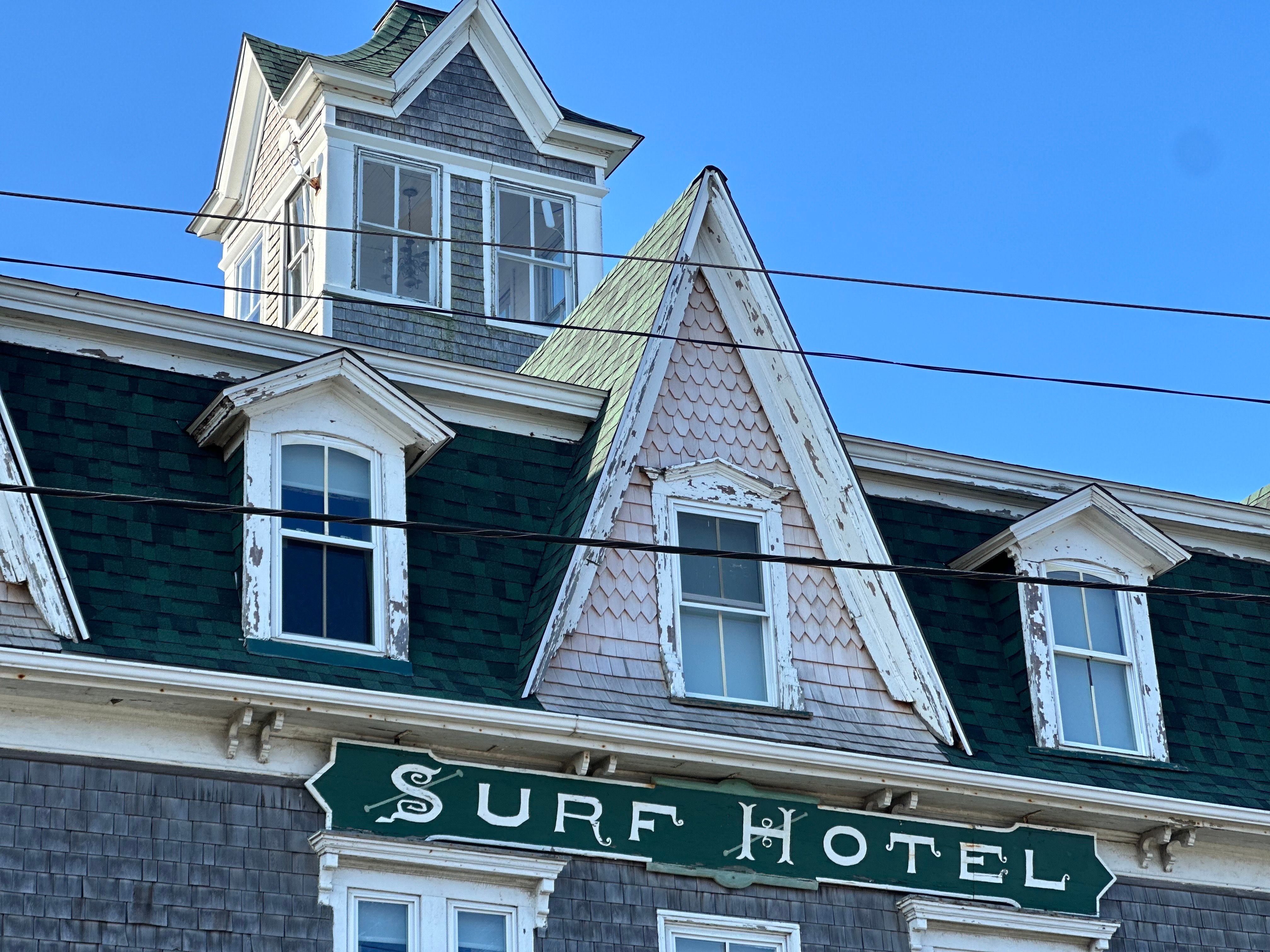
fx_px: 2825
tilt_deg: +24.2
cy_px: 476
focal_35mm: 77
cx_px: 635
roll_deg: +2.4
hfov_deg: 25.3
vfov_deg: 19.1
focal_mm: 9
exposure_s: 1/289
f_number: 2.8
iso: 25
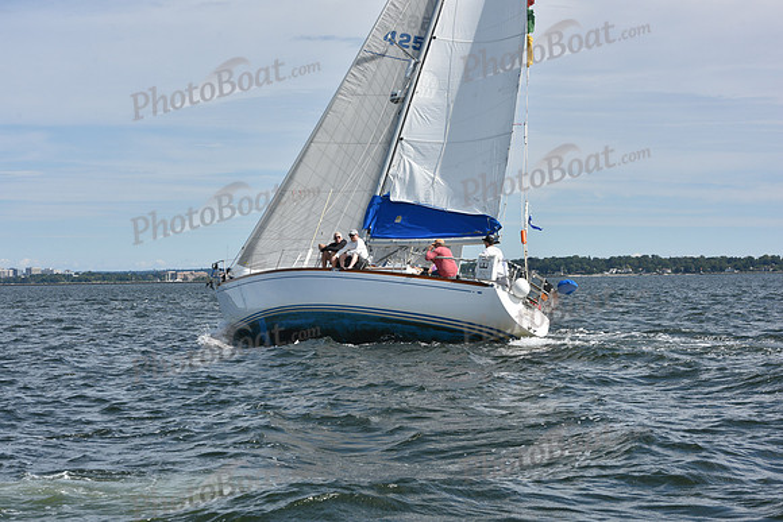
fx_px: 1523
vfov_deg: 19.5
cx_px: 392
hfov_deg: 28.8
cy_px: 261
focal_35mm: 70
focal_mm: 70
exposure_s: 1/1000
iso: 320
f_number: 10
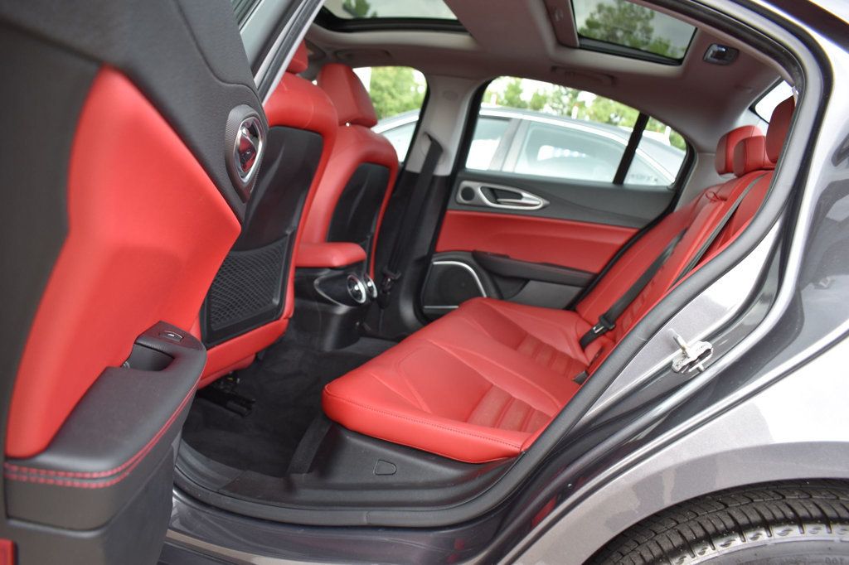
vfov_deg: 47.9
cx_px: 424
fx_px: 637
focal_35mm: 27
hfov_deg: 67.4
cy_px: 282
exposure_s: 1/80
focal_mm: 18
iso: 400
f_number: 4.5
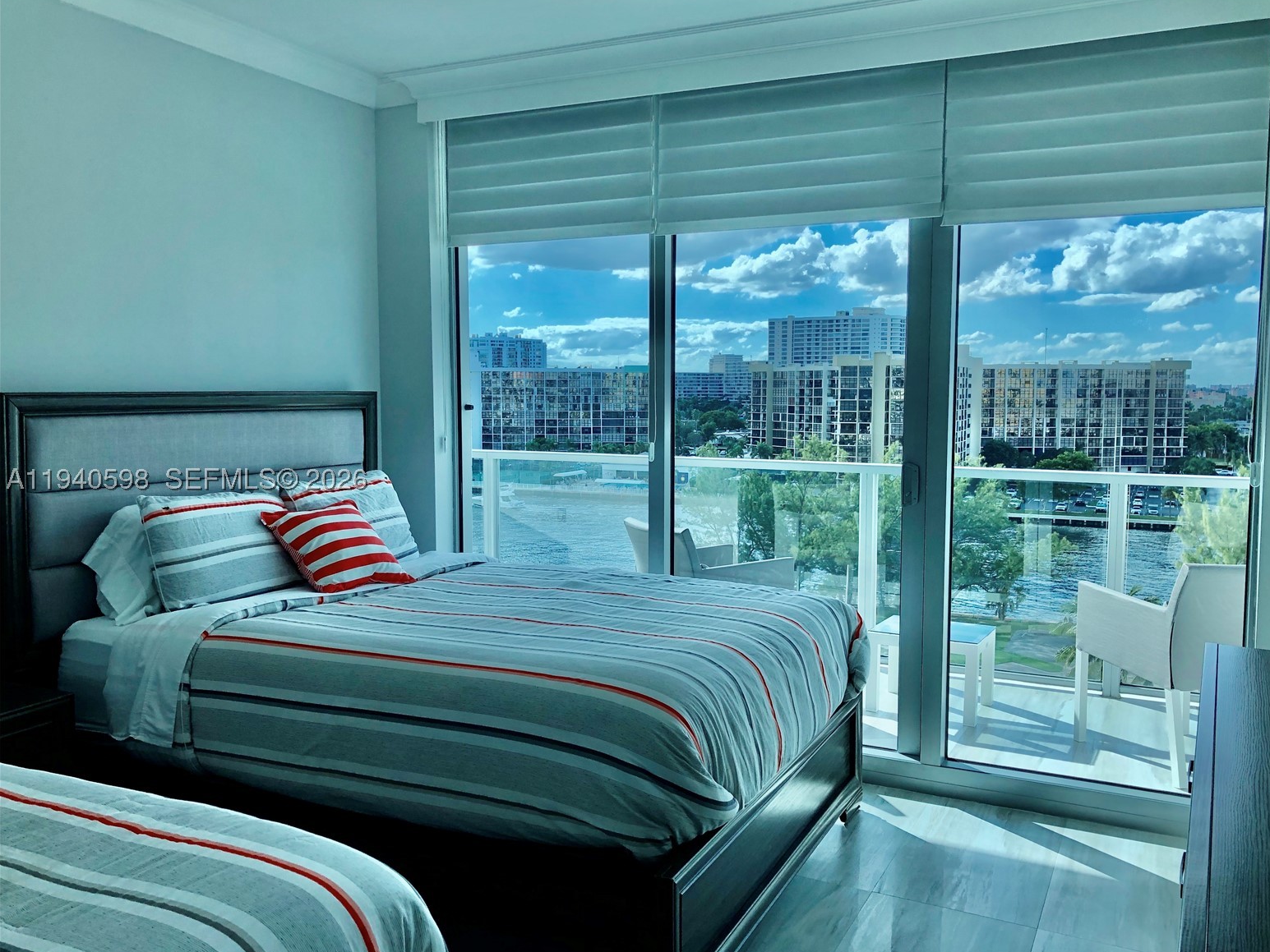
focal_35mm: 29
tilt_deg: -4.2
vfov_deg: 48.2
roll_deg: +0.1
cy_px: 485
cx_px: 657
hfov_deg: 61.6
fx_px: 1064
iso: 20
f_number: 1.8
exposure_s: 1/328
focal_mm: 4
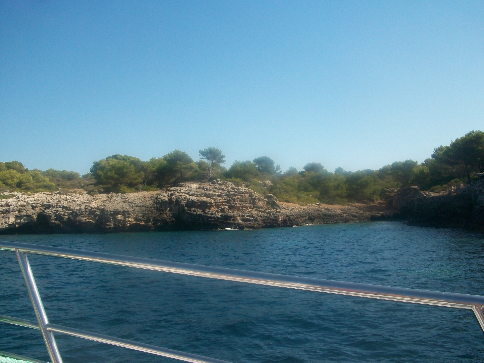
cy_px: 182
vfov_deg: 41.8
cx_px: 242
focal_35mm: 34
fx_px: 475
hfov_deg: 54.0
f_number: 5.5
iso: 80
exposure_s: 1/400
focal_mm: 5.7
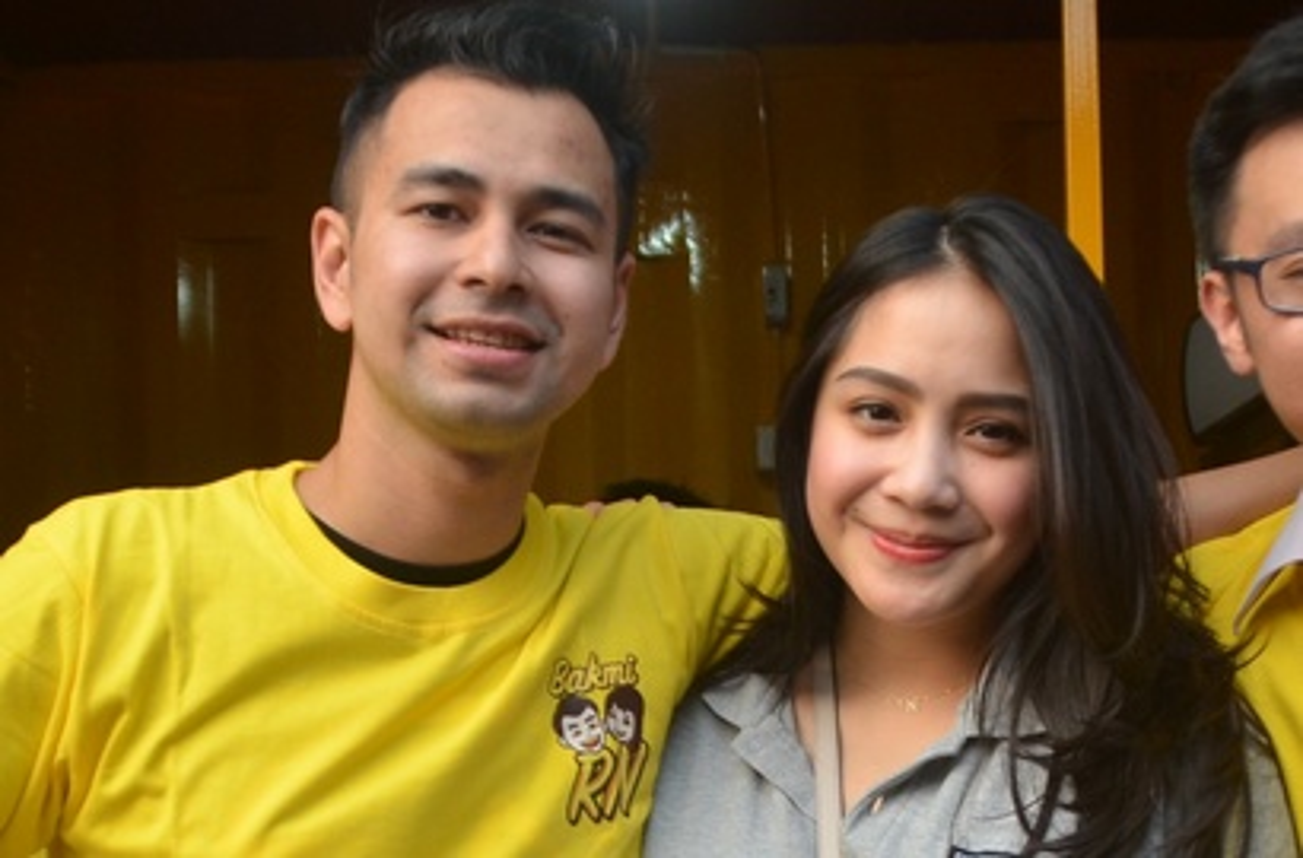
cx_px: 652
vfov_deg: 39.7
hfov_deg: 57.4
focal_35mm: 33
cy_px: 429
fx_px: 1190
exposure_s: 1/250
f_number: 3.5
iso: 640
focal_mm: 22
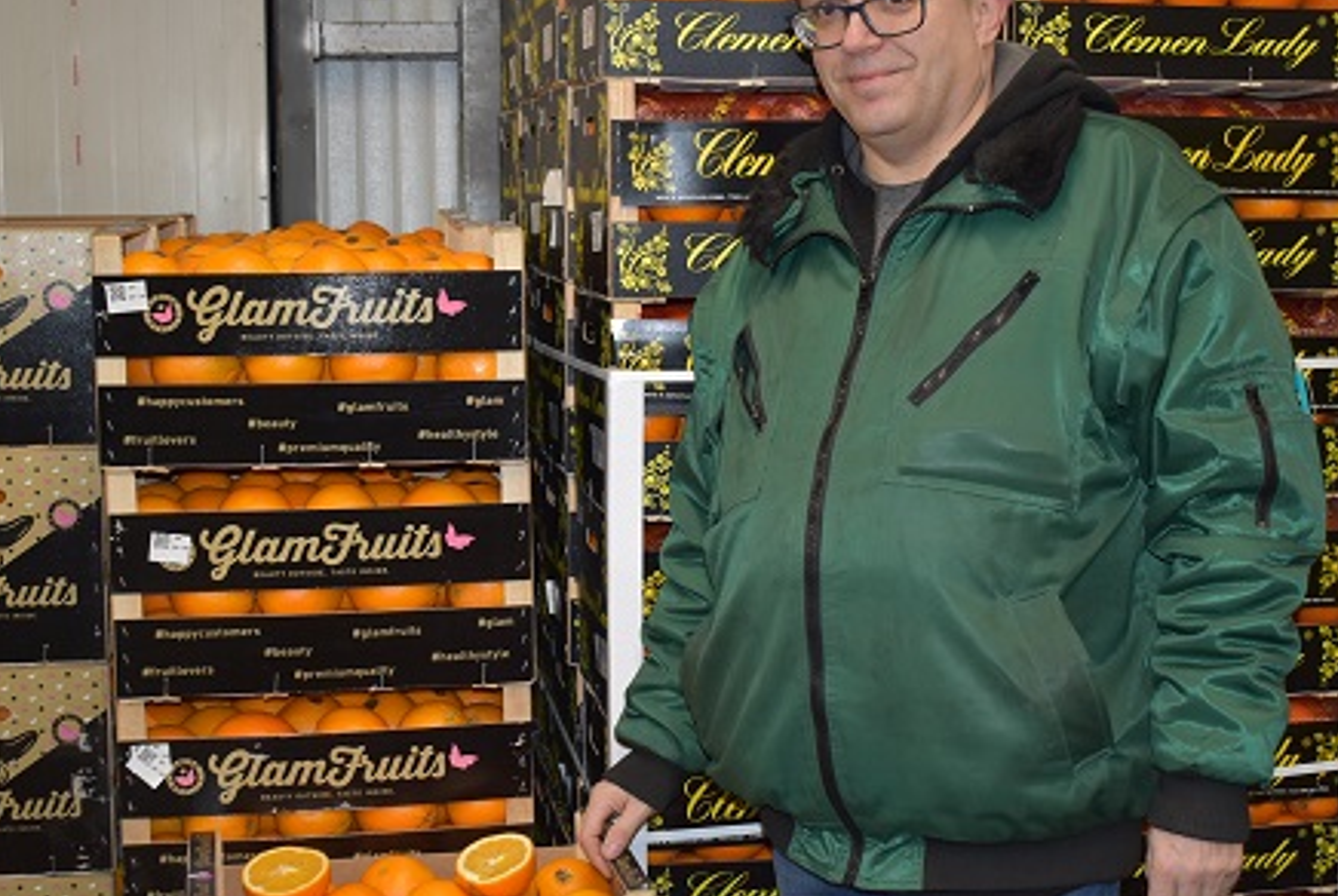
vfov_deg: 24.4
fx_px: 2072
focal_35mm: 56
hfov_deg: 35.8
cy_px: 394
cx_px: 687
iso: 450
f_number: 4
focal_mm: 27
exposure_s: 1/60
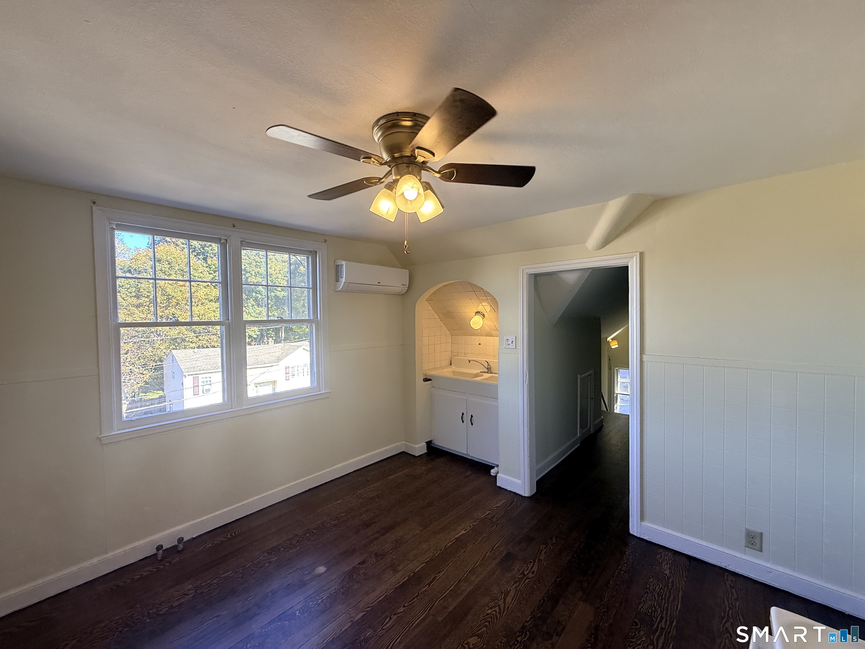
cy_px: 324
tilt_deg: -1.0
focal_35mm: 14
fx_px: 350
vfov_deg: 85.7
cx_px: 432
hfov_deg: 102.1
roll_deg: +0.8
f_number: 2.2
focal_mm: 2.22
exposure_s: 1/120
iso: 125
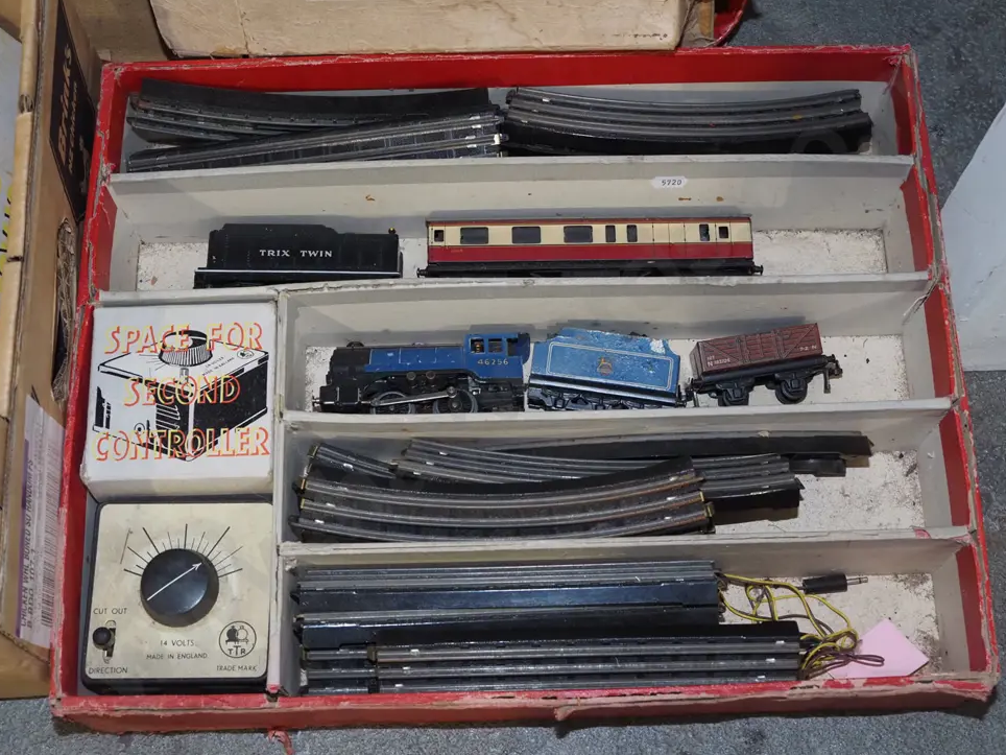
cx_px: 530
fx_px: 1482
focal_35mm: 51
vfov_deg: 28.6
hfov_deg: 37.5
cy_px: 372
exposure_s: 1/60
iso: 2000
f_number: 5.6
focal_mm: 24
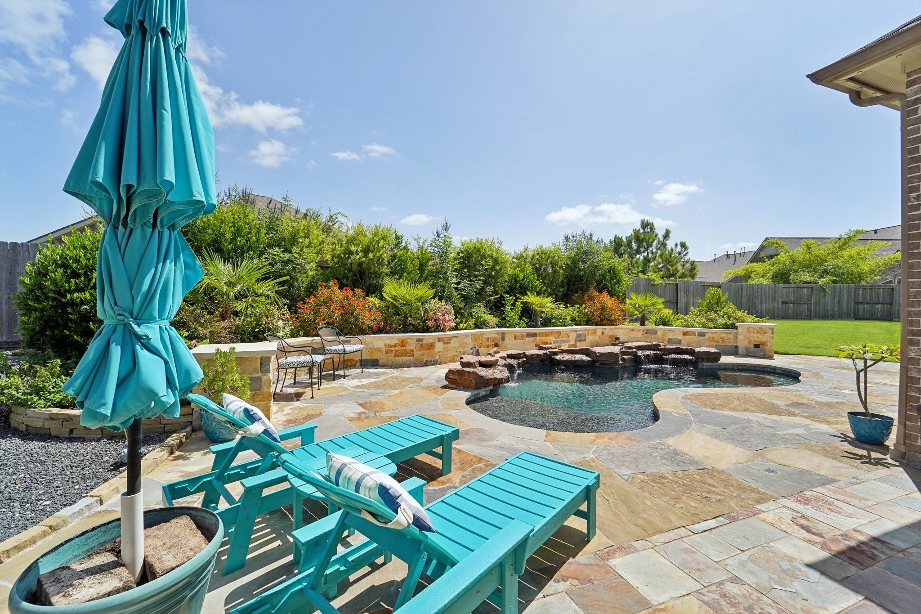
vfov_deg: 81.2
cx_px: 460
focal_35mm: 14
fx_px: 358
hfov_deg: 104.3
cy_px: 307
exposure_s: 1/2000
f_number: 8
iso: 500
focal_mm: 14
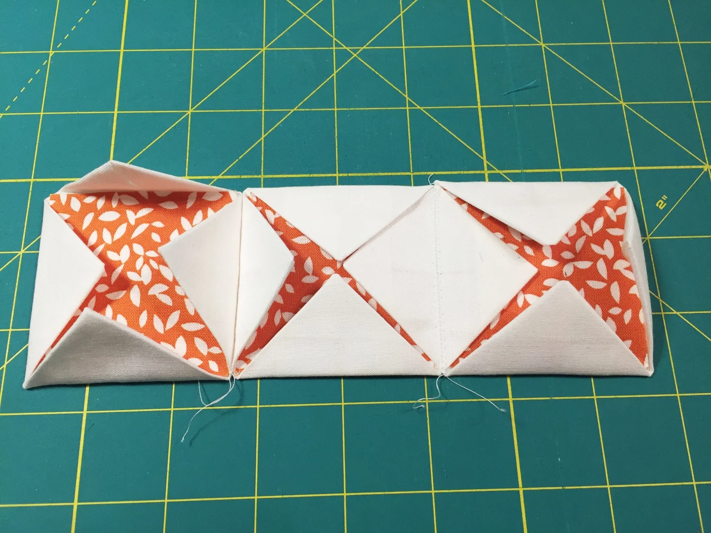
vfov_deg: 48.2
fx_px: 596
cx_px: 356
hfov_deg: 61.7
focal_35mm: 29
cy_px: 266
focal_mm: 4.2
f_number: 2.2
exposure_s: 1/33
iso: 80
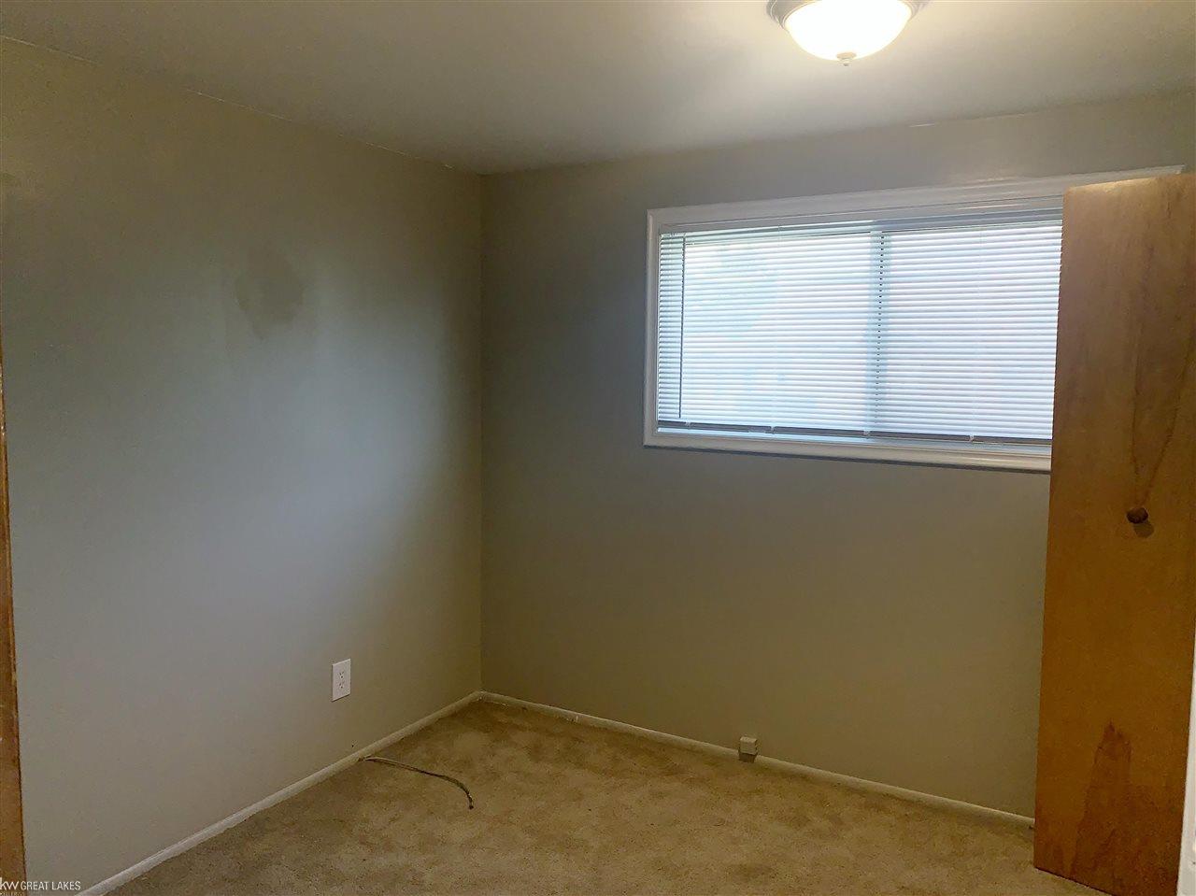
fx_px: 898
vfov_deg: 53.0
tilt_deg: -6.7
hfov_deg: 67.3
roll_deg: -0.4
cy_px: 448
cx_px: 598
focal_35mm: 26
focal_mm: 4.25
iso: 25
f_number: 1.8
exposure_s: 1/205
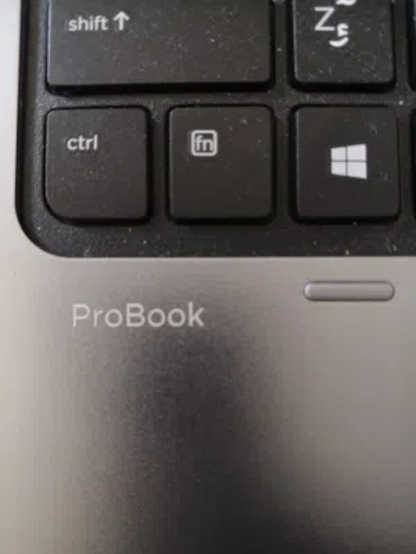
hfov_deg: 58.9
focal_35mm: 23
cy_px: 277
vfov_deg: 73.9
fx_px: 369
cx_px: 208
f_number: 1.6
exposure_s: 1/33.3
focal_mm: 4.09
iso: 597
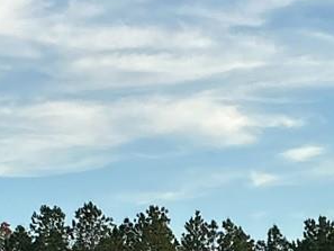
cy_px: 387
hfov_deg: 12.7
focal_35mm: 156
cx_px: 139
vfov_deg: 9.2
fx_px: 1506
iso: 25
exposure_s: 1/855
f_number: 1.8
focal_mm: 3
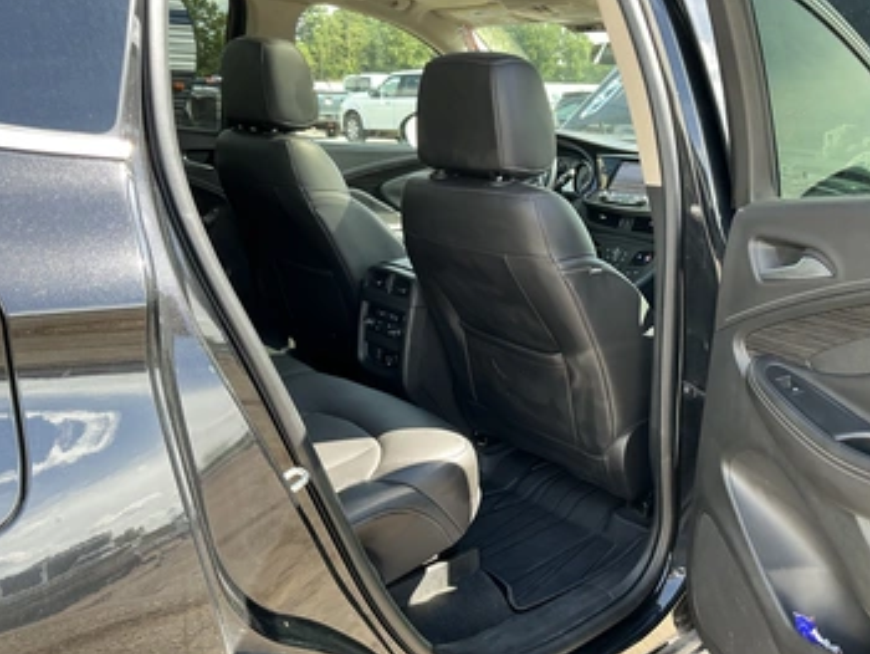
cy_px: 343
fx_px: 805
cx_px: 487
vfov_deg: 44.2
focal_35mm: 32
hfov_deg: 56.6
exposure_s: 1/122
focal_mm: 3
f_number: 1.8
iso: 32
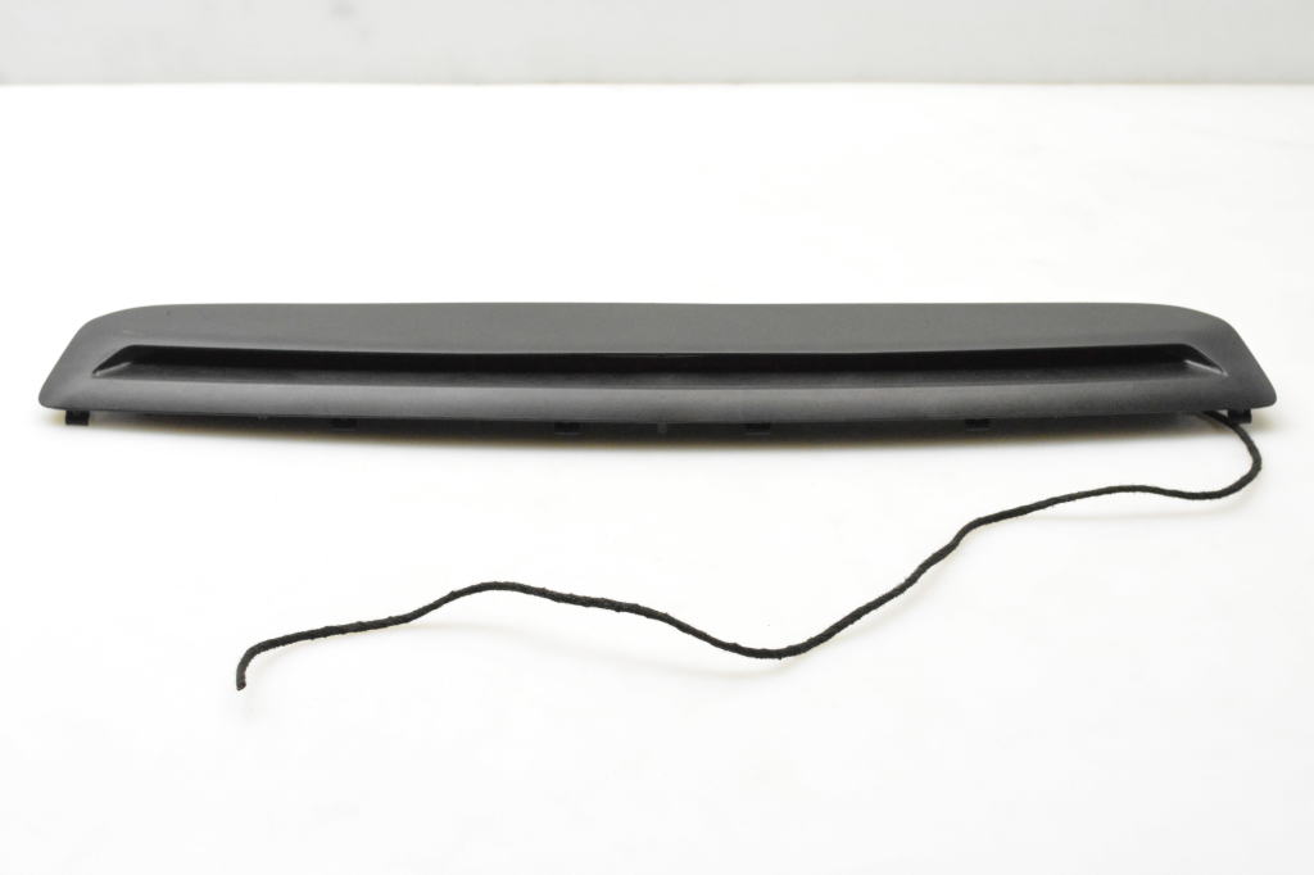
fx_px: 2189
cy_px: 438
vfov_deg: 22.6
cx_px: 657
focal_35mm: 60
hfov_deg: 33.4
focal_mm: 40
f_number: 9
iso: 6400
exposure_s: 1/320
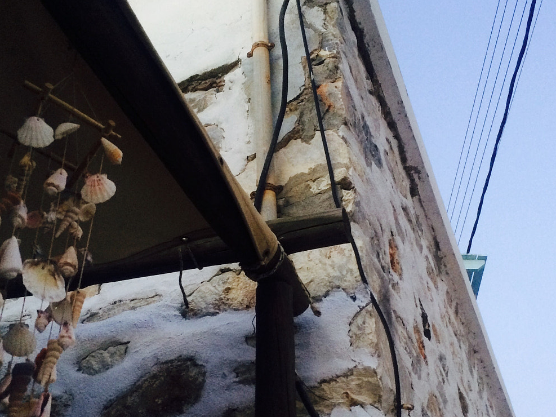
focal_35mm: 47
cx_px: 278
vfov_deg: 30.6
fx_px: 755
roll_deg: +1.5
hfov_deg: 40.4
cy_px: 285
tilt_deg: +29.6
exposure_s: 1/33
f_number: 2.2
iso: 200
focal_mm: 4.15
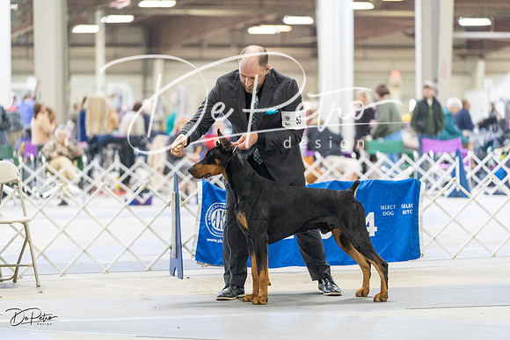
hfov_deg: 15.2
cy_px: 170
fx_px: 1913
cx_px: 255
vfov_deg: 10.2
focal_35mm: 135
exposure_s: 1/320
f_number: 2.8
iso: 6400
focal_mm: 135
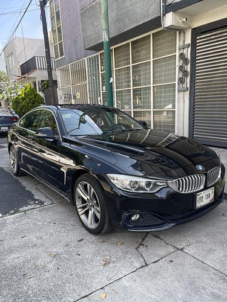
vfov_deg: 69.4
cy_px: 151
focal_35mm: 25
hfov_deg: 54.9
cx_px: 114
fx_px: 219
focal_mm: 5.1
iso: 32
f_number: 1.6
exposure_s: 1/389
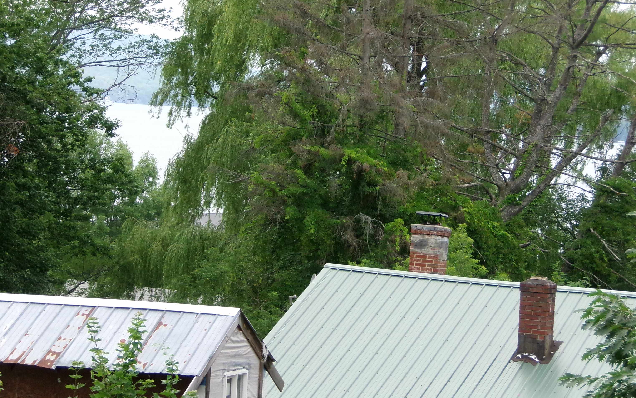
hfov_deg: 14.6
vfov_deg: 9.2
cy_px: 180
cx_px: 317
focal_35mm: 143
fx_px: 2479
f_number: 4.6
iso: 200
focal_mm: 23.8
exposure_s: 1/480
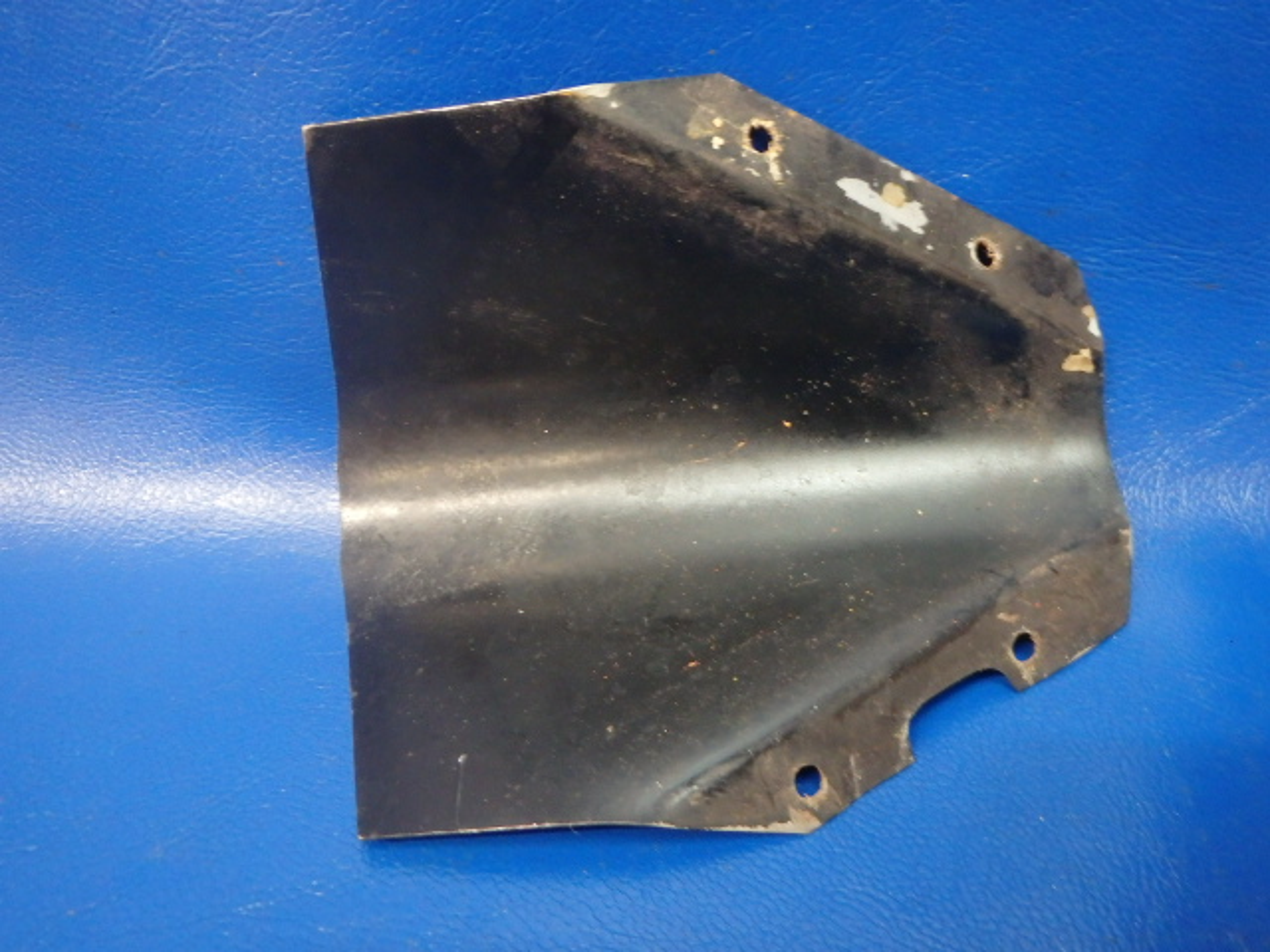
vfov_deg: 49.7
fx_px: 1027
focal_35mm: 28
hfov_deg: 63.4
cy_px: 476
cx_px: 635
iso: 800
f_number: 3.9
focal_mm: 5
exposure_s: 1/15
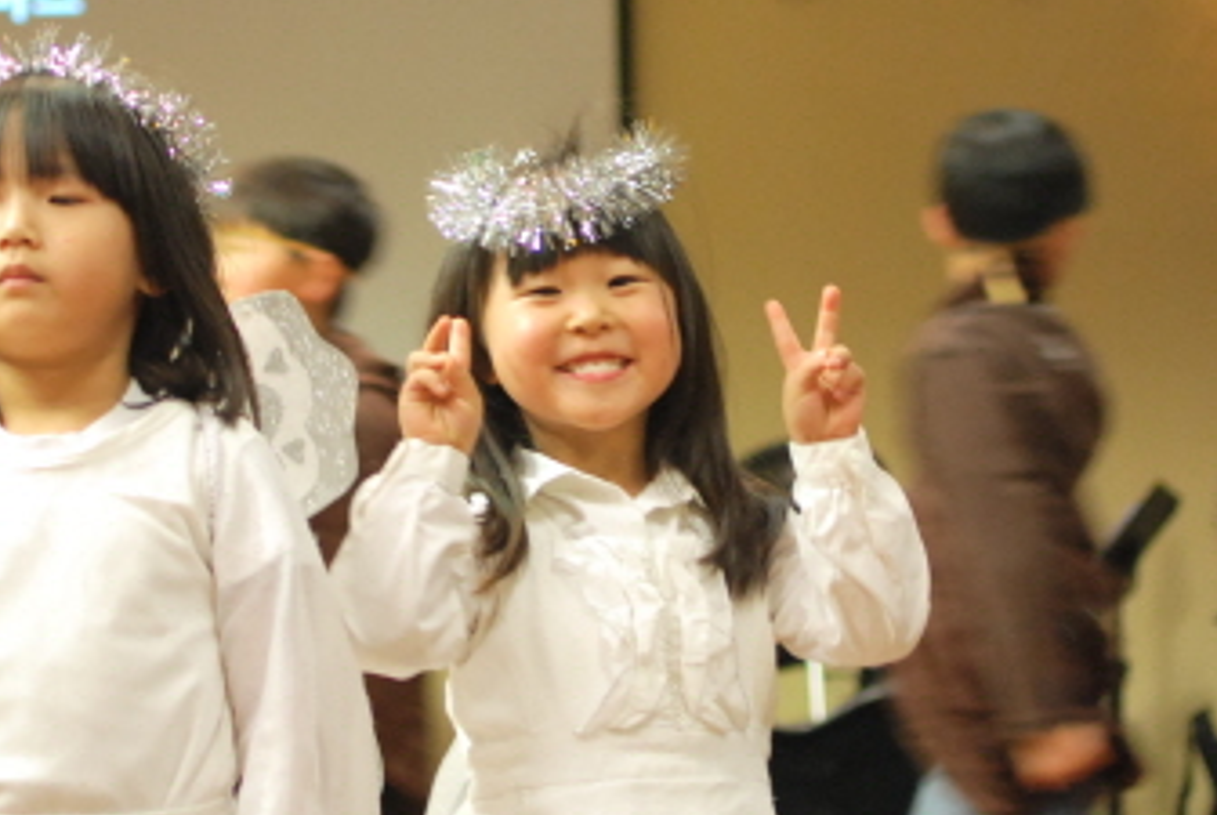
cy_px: 369
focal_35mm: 100
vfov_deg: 13.7
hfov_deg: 20.4
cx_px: 514
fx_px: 3383
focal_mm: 35
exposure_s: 1/30
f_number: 1.8
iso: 800
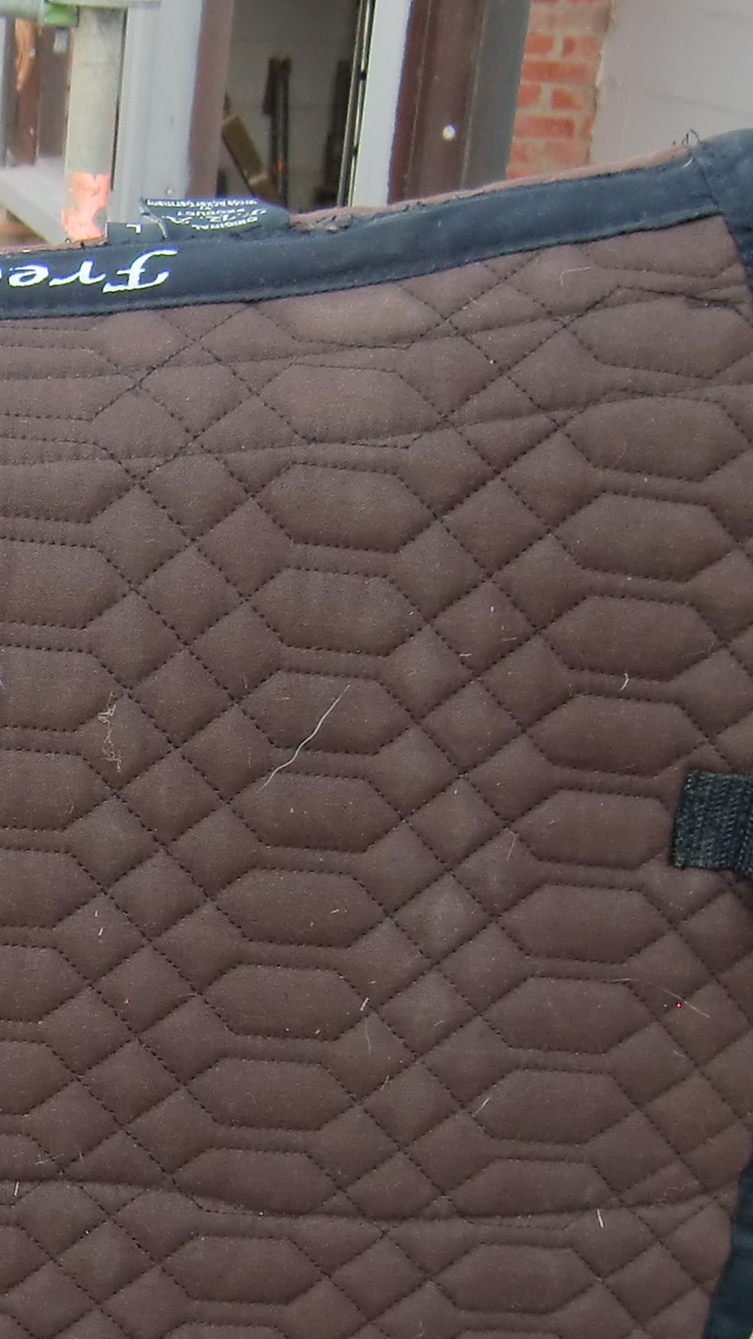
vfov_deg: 30.4
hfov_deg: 16.2
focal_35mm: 69
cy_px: 833
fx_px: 2449
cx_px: -320
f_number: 3.2
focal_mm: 4.3
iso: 64
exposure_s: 1/80
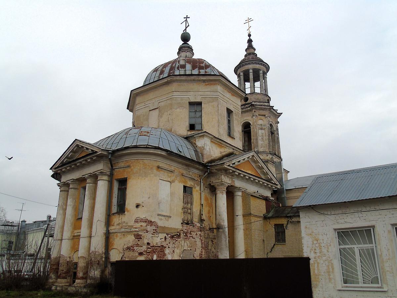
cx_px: 198
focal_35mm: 29
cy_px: 149
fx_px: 333
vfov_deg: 48.2
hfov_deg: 61.7
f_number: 3.6
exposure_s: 1/640
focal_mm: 5.2
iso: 80
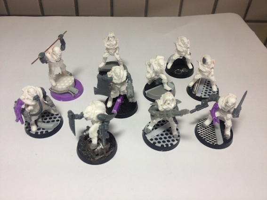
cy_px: 100
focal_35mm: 35
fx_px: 270
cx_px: 134
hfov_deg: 52.6
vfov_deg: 40.7
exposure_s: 1/24
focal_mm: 4.28
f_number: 2.4
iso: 50
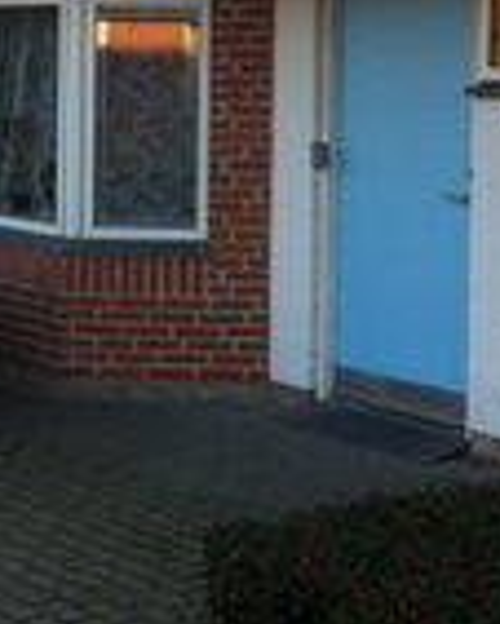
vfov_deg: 19.5
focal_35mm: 97
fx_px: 1792
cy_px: 86
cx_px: 243
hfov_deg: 15.9
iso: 80
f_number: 2.8
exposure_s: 1/127
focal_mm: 3.85
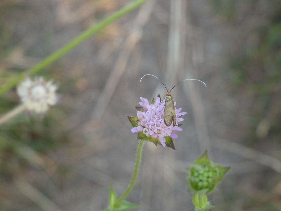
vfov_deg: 11.2
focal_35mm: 132
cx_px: 140
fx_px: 1072
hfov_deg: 14.9
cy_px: 106
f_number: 5.2
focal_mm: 23.7
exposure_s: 1/80
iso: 250
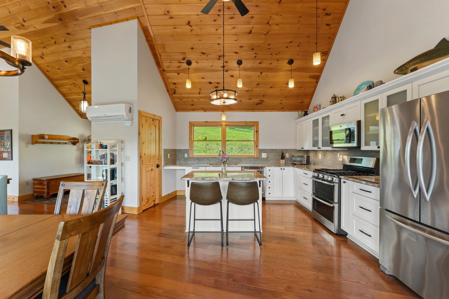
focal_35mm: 14
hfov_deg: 104.3
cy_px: 150
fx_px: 175
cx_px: 224
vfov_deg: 81.2
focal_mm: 14
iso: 500
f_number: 8
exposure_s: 1/8
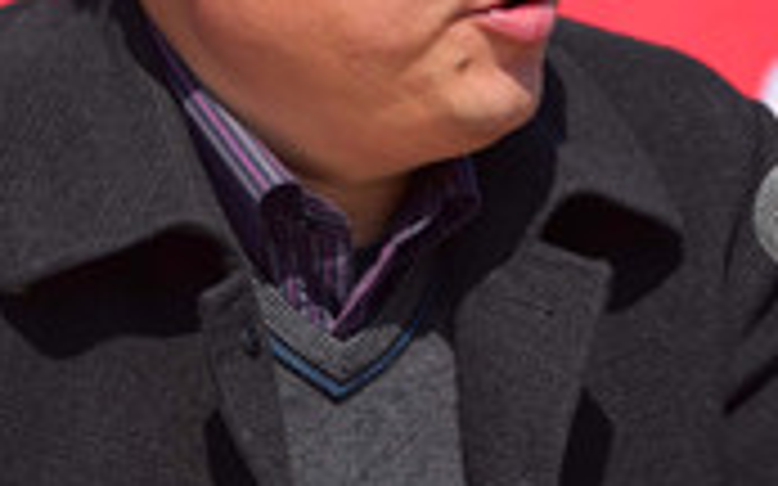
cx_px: 283
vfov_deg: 3.7
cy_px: 169
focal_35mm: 353
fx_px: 7482
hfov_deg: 6.0
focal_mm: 120
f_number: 6.3
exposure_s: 1/640
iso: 200
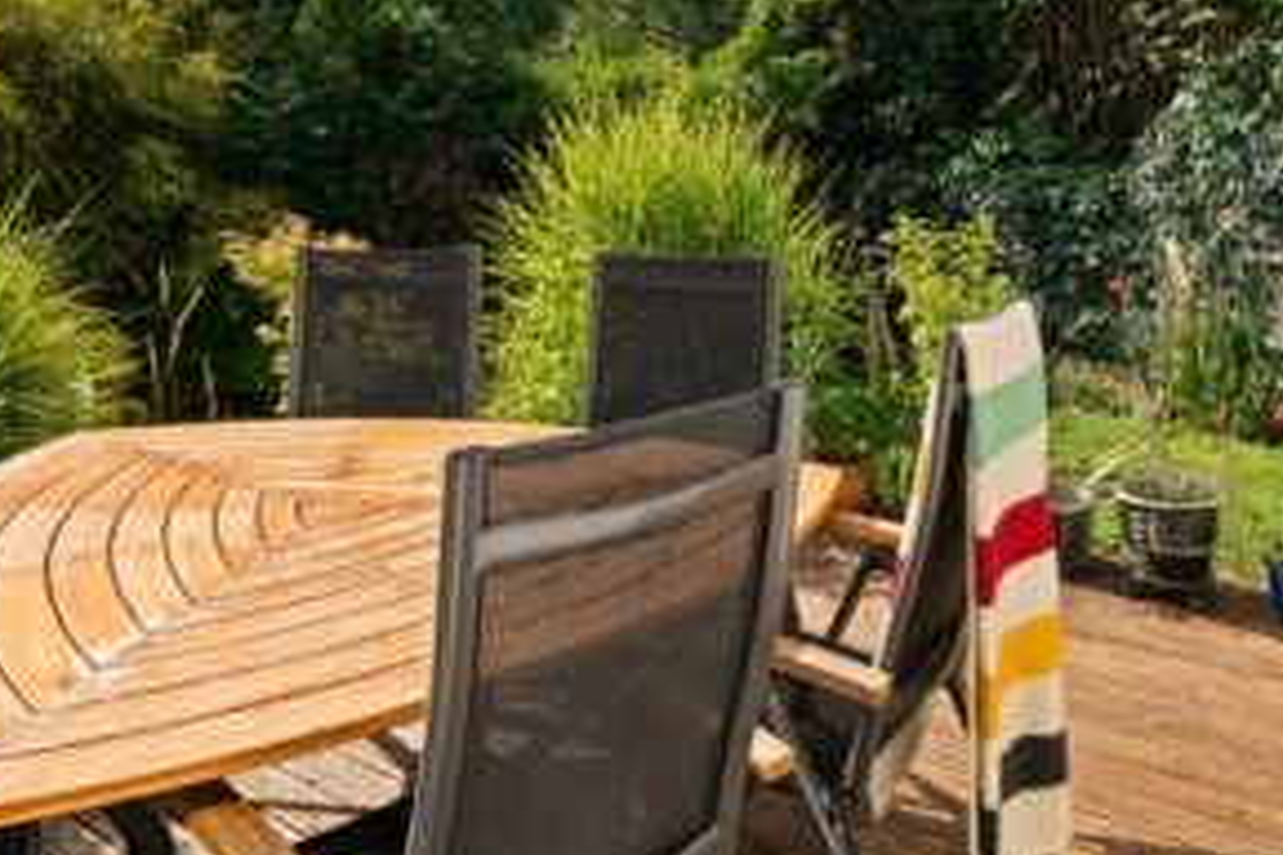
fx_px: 1283
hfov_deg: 53.1
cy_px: 114
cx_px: 650
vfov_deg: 35.1
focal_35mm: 36
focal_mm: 17
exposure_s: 1/200
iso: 250
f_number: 8
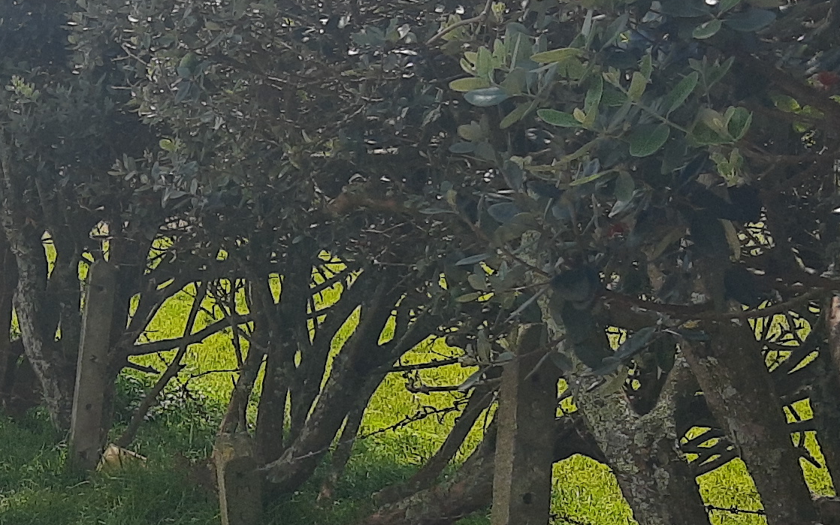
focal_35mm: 101
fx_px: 2312
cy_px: 331
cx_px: -258
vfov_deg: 12.9
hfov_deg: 19.0
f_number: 1.8
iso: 40
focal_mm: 3.95
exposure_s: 1/1220
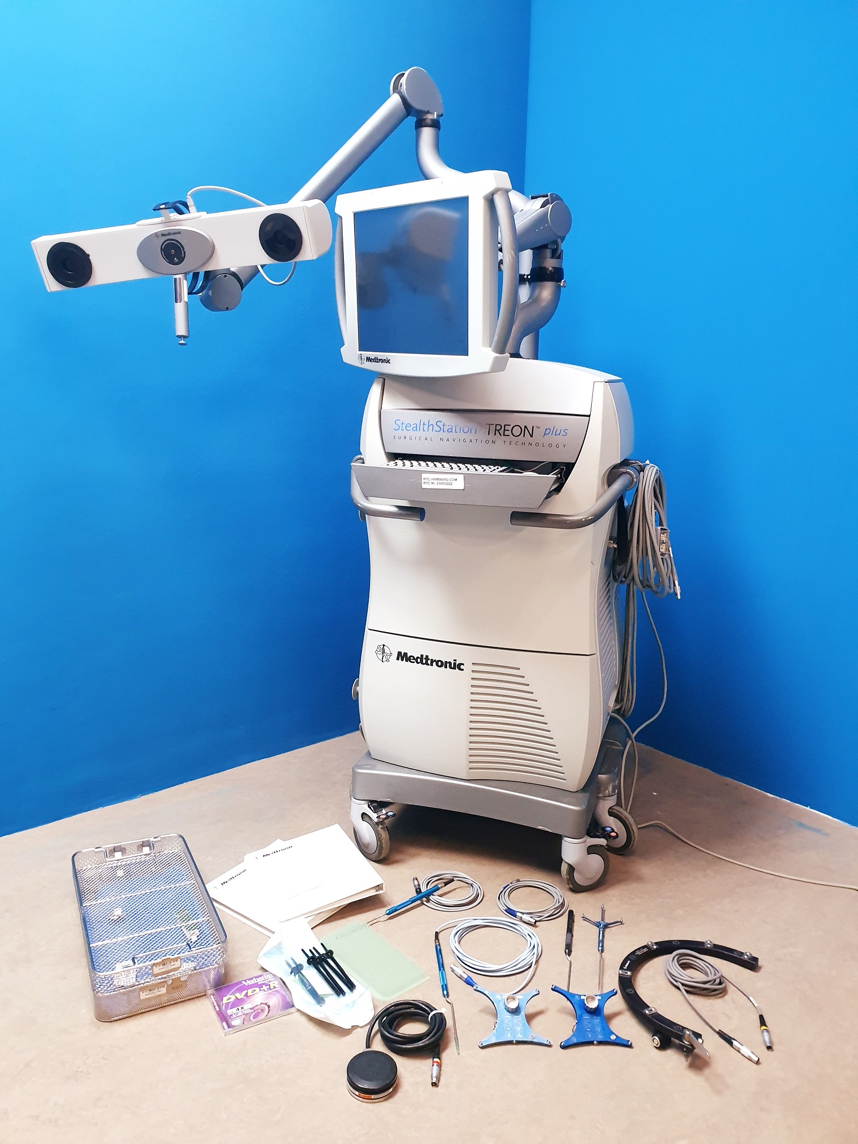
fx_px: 859
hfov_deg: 53.1
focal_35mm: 26
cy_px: 572
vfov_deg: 67.3
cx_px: 429
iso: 400
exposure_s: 1/50
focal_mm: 4.3
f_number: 2.4
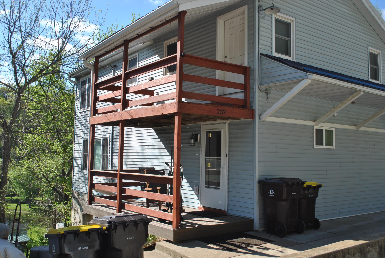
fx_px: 385
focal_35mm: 36
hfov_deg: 53.1
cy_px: 129
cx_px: 192
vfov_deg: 37.0
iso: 100
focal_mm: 24
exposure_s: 1/200
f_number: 7.1
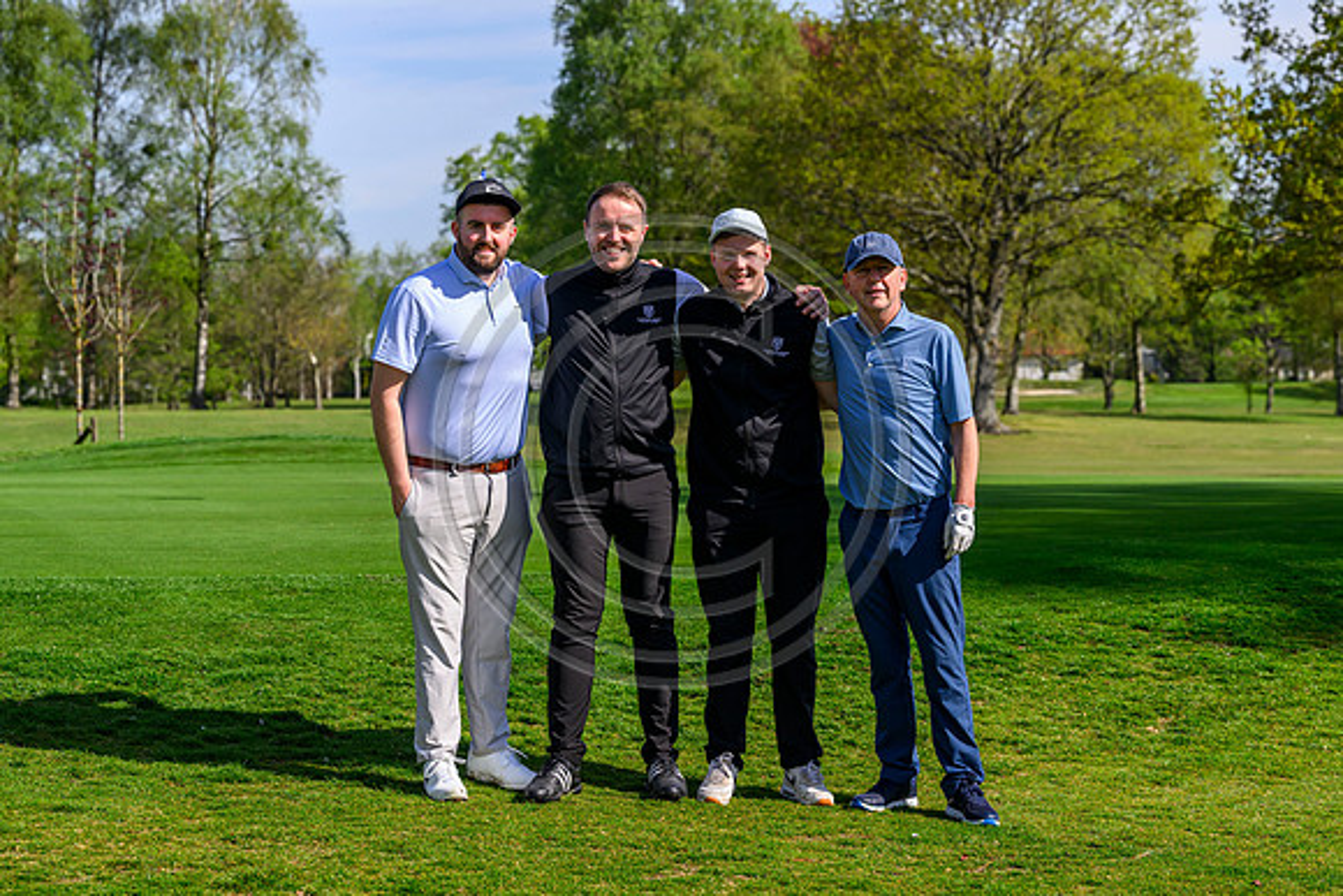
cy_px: 448
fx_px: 3172
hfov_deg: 23.9
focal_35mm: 85
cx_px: 672
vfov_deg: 16.1
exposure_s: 1/2500
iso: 500
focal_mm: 85
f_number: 5
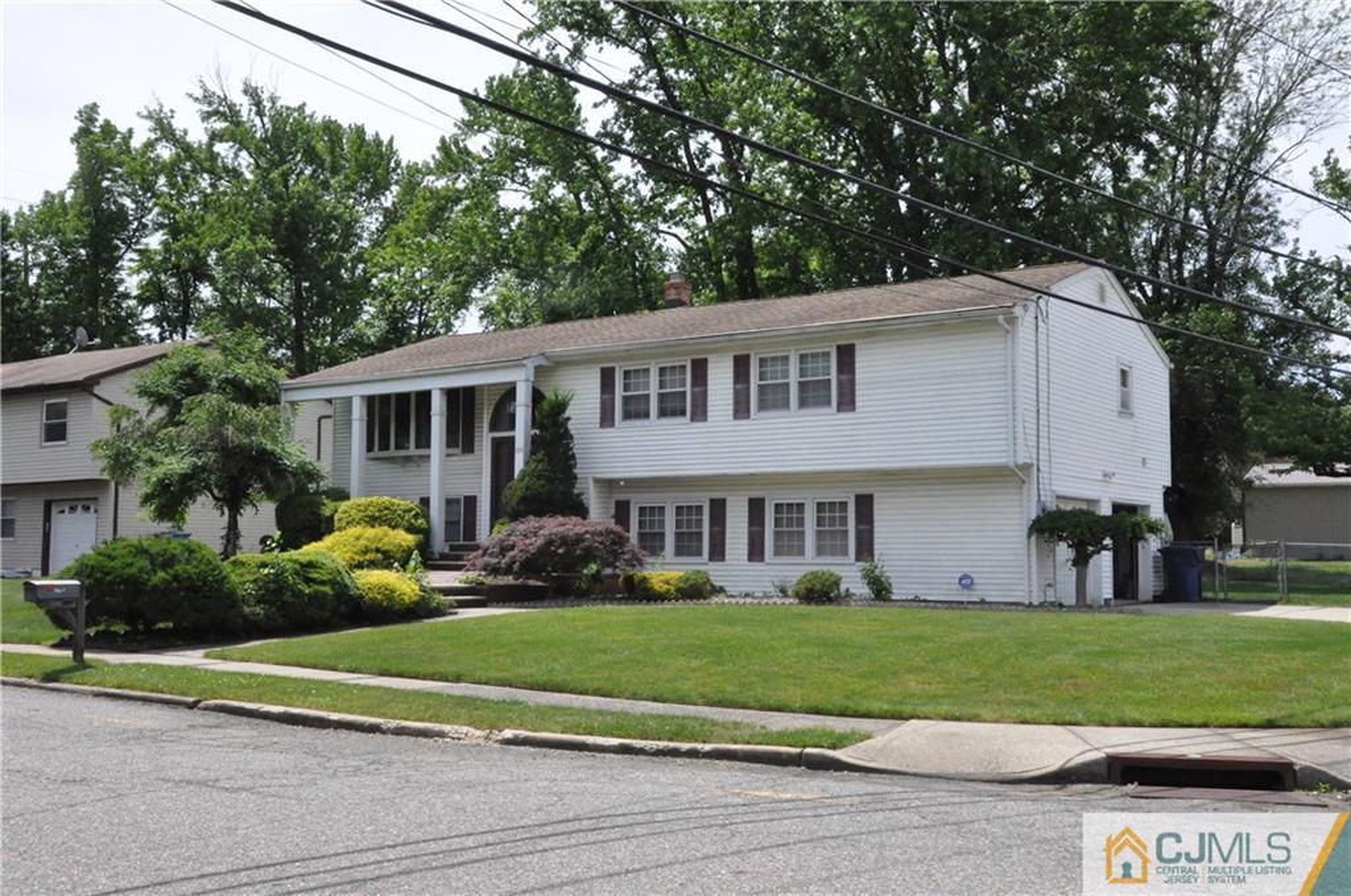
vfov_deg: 35.4
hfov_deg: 51.4
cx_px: 676
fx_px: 1405
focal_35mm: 38
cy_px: 448
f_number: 18
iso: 3200
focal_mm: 25
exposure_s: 1/1250
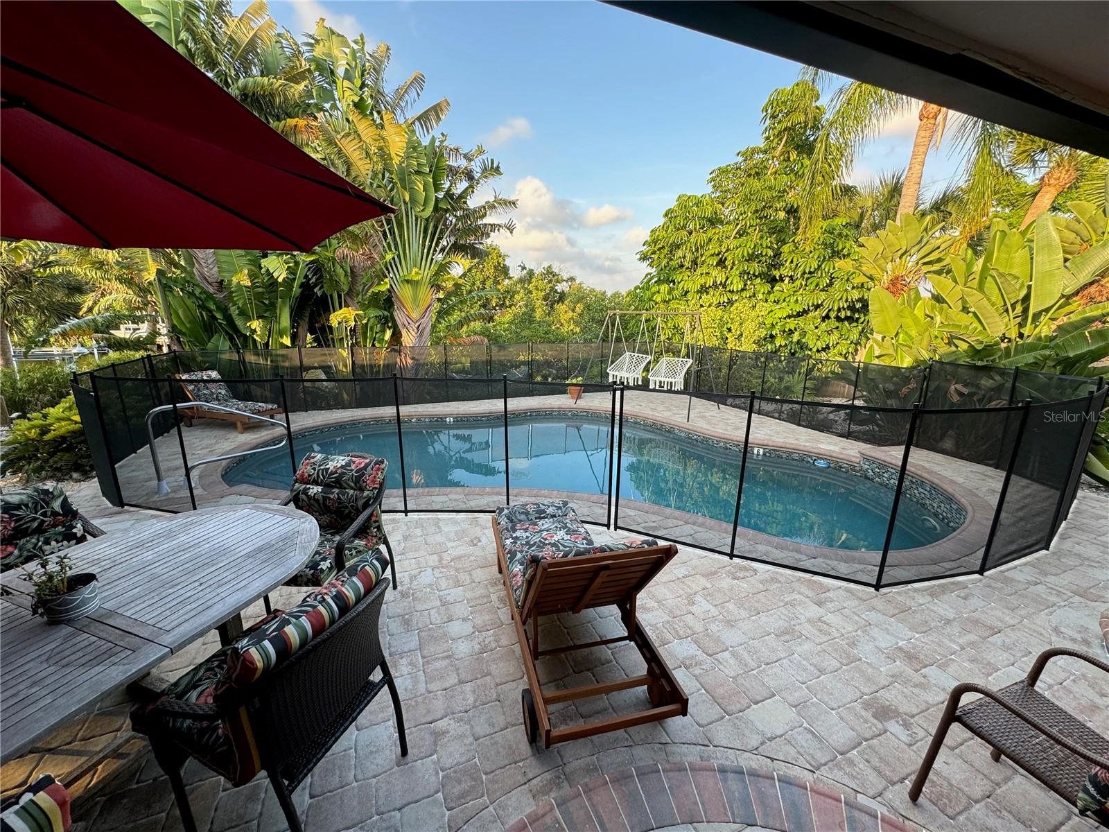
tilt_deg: -14.6
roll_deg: -0.9
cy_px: 416
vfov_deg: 85.7
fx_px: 449
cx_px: 554
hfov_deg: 102.1
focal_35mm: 14
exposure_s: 1/119
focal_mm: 2.22
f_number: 2.2
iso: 40
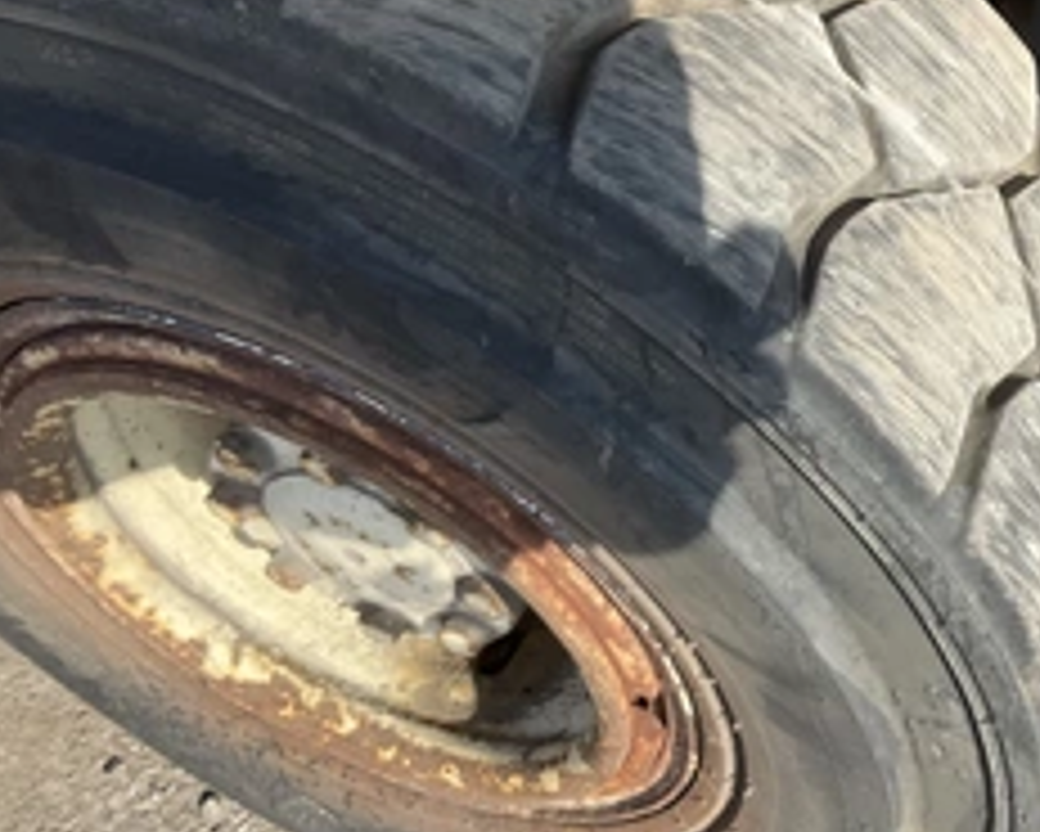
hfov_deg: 36.9
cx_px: 815
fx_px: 1509
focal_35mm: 49
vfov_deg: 30.8
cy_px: 369
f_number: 1.8
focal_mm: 3
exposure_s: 1/606
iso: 25
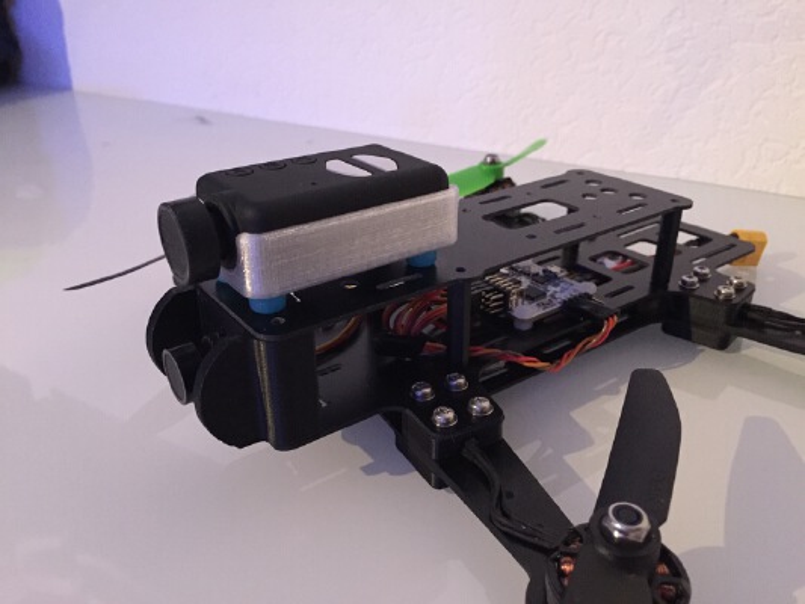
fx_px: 675
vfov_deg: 48.2
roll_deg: +0.8
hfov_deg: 61.6
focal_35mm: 29
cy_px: 302
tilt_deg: -26.1
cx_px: 402
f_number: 2.2
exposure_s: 1/17
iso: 400
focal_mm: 4.15
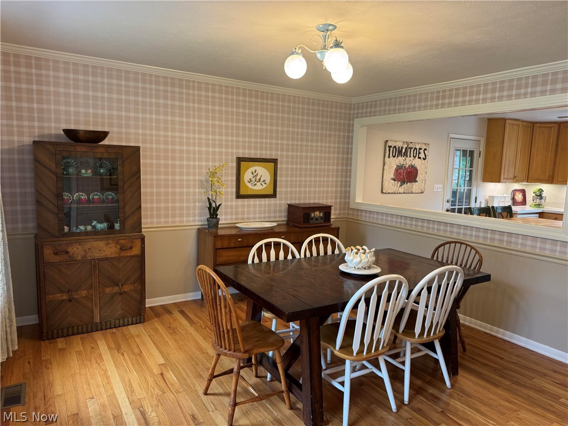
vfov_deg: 56.8
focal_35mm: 24
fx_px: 394
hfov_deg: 71.6
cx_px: 284
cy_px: 213
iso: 200
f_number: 1.78
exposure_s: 1/60
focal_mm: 6.76
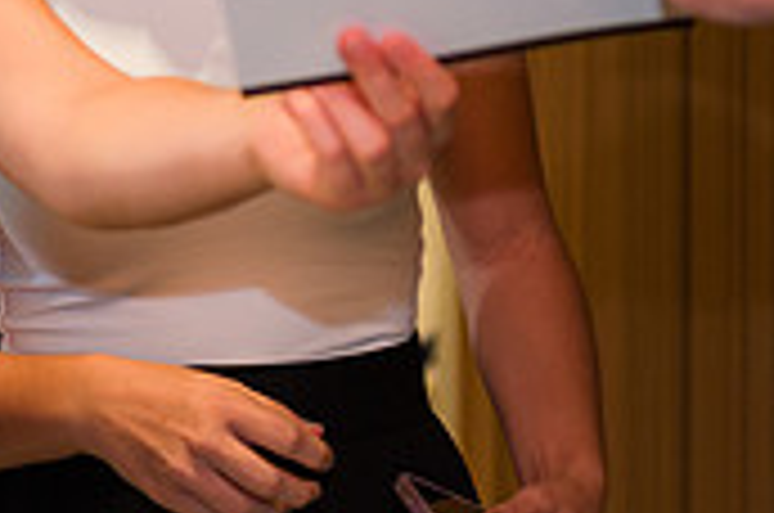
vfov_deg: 5.8
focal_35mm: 236
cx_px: 248
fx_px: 5065
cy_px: -94
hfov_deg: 8.7
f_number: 3.2
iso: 800
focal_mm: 70
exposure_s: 1/200
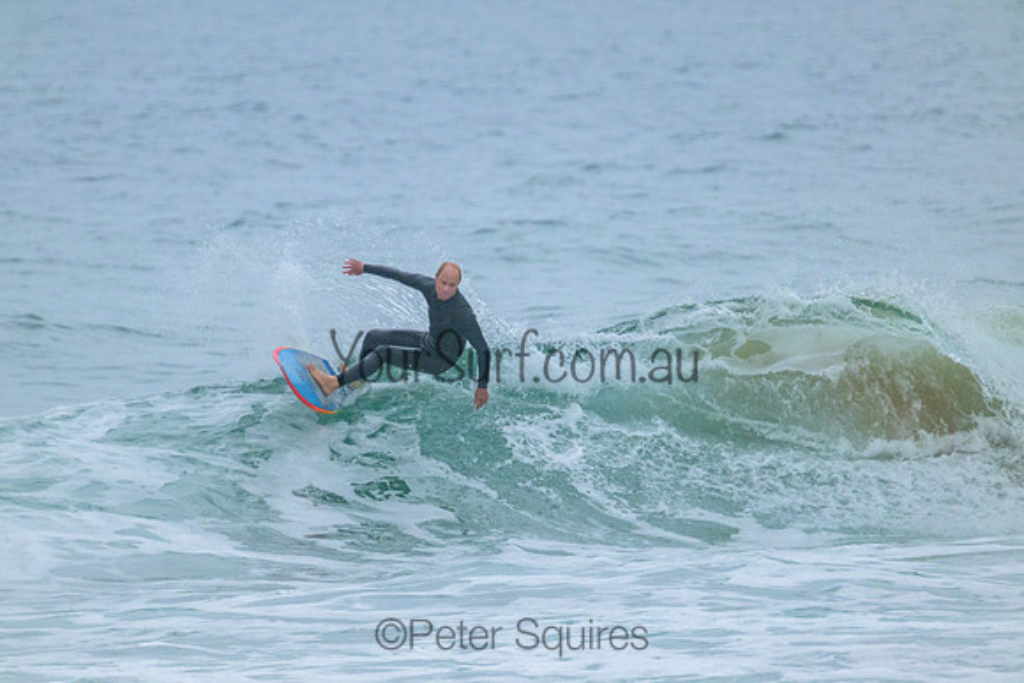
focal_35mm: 800
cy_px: 342
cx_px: 512
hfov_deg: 2.6
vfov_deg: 1.7
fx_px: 22760
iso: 4000
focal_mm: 800
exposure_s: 1/1600
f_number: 11
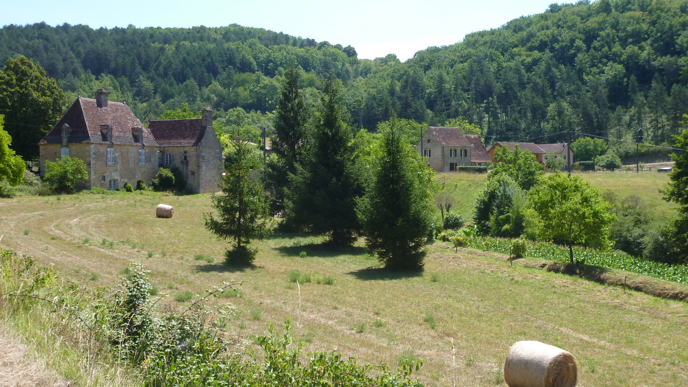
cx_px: 343
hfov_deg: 46.4
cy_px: 189
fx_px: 803
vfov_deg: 27.1
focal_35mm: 44
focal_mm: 6.5
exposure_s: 1/320
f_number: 4
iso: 80
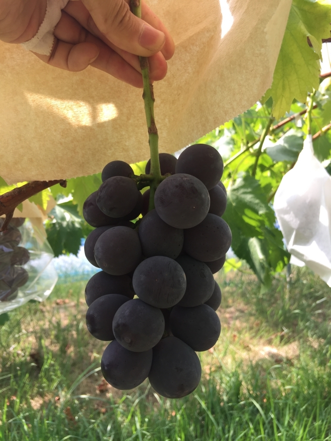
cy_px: 220
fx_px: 370
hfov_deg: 48.2
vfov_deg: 61.7
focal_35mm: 29
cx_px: 166
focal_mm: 4.15
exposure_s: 1/220
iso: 32
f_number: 2.2
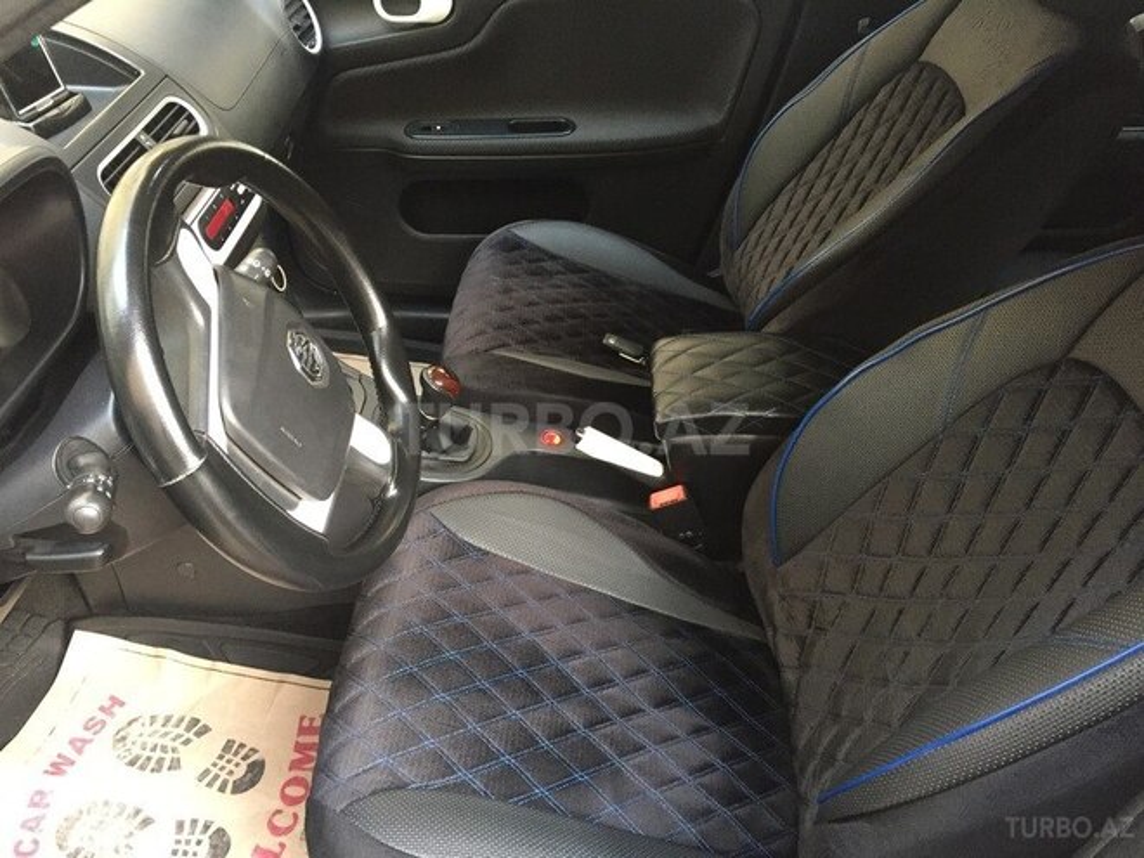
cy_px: 429
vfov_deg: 48.2
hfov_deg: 61.7
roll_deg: -1.0
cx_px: 572
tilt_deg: -38.2
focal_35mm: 29
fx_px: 958
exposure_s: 1/25
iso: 250
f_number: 2.2
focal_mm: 4.15
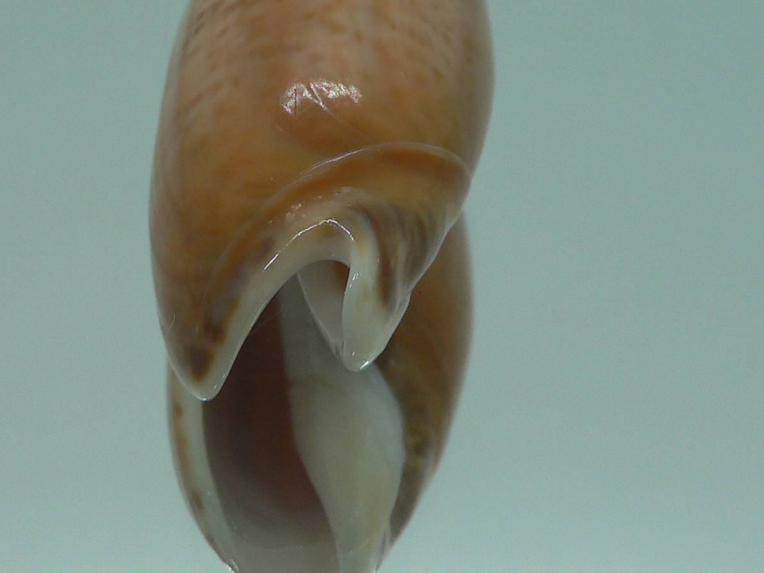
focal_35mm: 59
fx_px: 1302
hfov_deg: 32.7
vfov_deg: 24.7
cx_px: 348
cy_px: 197
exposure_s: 1/60
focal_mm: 4.6
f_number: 2.8
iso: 80
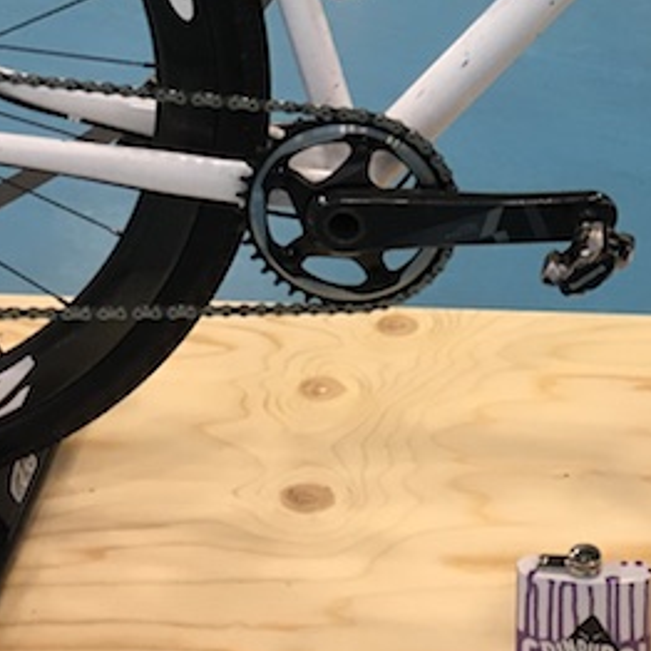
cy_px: -114
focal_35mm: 98
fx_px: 2085
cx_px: 527
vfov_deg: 17.0
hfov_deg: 17.6
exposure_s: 1/33
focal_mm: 4.15
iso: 50
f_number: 2.2
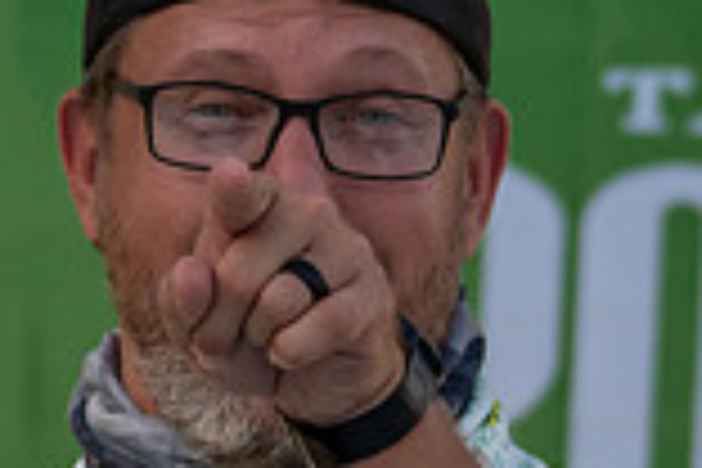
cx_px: 144
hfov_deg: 1.4
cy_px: 637
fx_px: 28312
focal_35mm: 1452
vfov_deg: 0.9
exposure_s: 1/1000
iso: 800
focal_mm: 260
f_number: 5.6
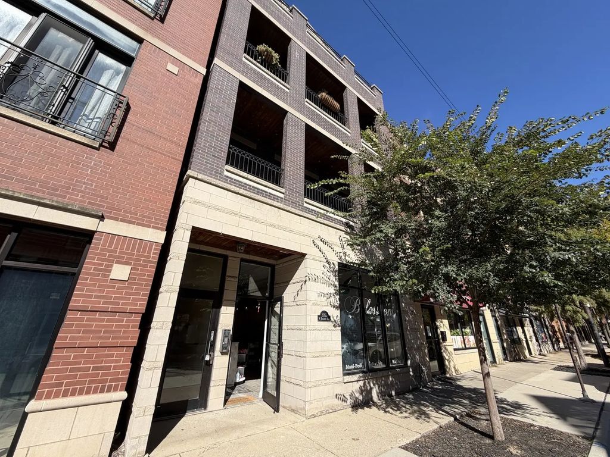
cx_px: 305
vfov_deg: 85.7
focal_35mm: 14
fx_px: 247
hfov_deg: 102.1
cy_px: 228
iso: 25
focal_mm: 2.22
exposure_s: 1/770
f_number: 2.2
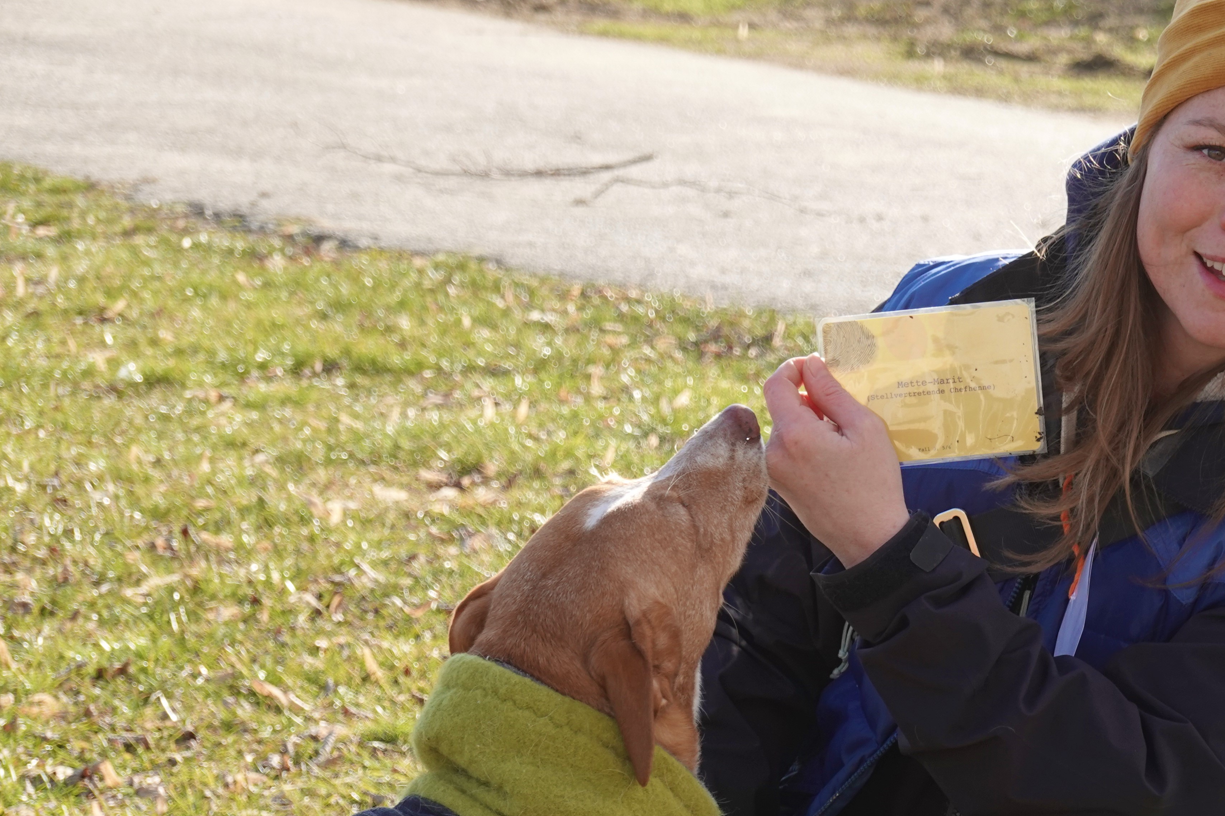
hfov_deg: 13.0
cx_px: 952
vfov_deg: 8.7
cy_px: 522
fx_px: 5342
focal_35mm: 157
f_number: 4
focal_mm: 36
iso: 100
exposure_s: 1/320
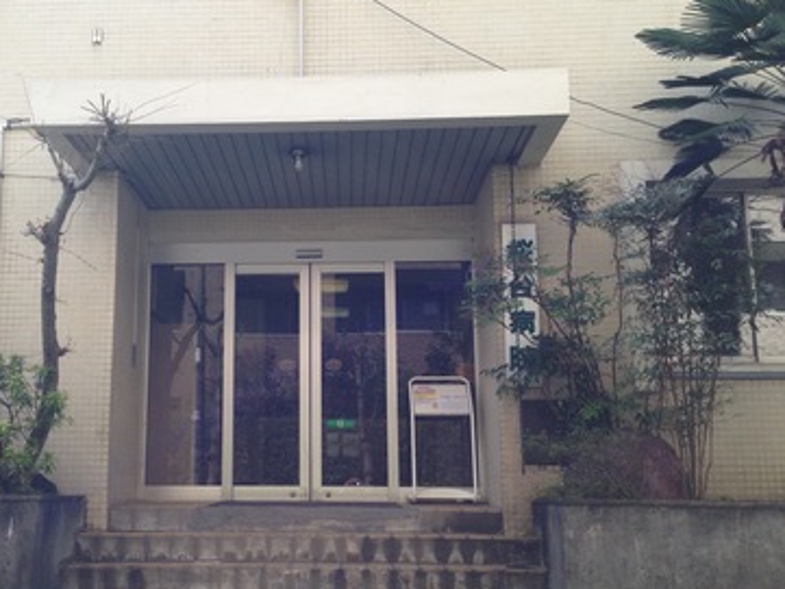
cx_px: 296
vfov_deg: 34.4
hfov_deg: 44.4
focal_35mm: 42
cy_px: 316
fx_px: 953
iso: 50
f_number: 2.4
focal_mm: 4.13
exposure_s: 1/369
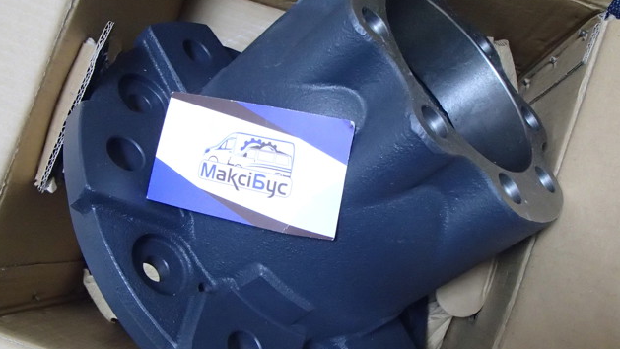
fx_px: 674
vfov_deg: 29.0
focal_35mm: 41
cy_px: 206
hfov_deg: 49.4
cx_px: 307
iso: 1600
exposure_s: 1/30
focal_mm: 6.64
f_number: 4.7
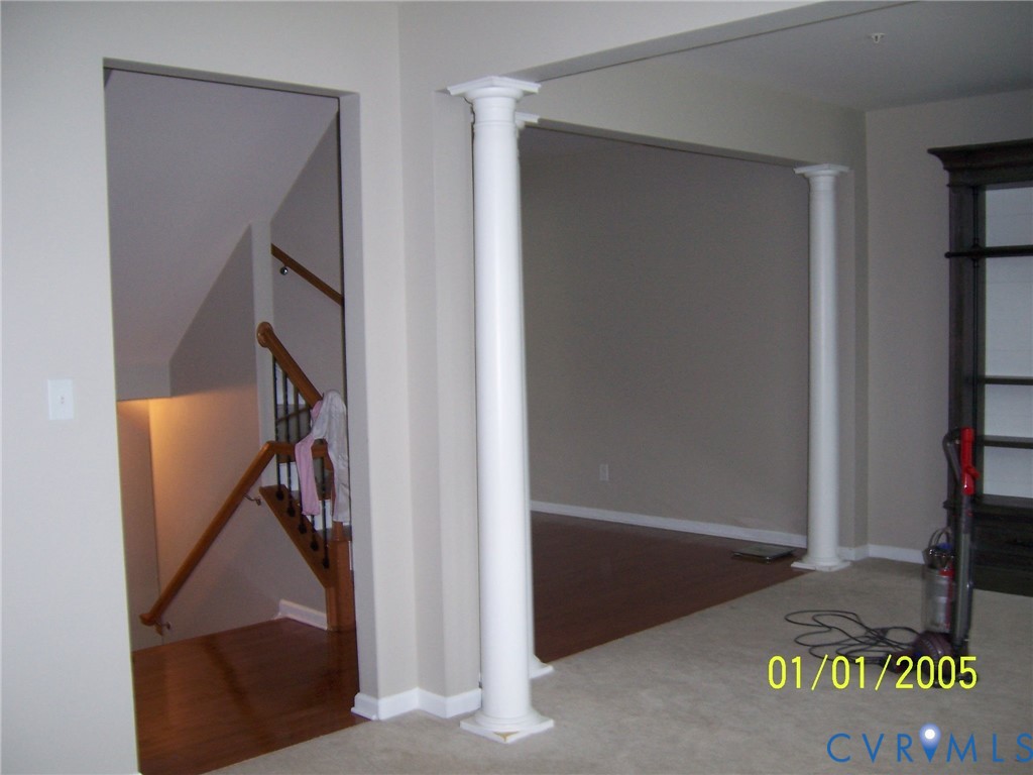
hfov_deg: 51.4
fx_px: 1074
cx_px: 516
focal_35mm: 36
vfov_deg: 39.7
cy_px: 388
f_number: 2.8
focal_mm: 6.2
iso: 125
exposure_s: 1/60
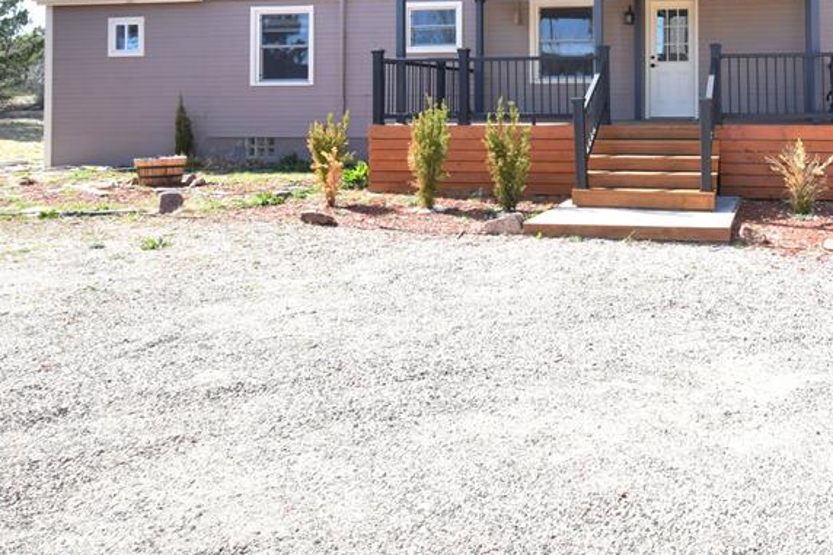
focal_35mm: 34
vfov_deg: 37.1
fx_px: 786
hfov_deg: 52.3
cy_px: 92
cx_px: 664
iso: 500
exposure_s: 1/250
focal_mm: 19
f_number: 13
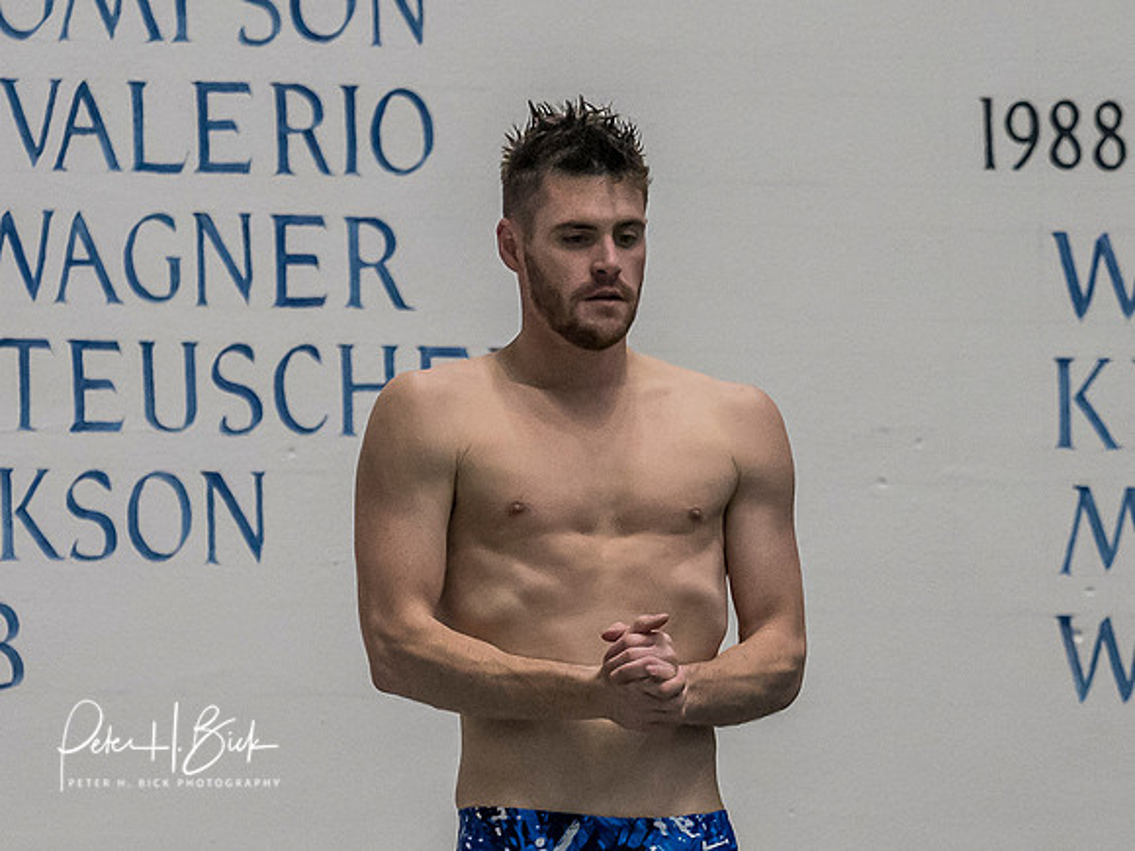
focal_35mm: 588
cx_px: 550
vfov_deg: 2.5
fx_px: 19275
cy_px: 573
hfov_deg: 3.4
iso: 2000
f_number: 2.8
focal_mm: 125
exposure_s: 1/1000
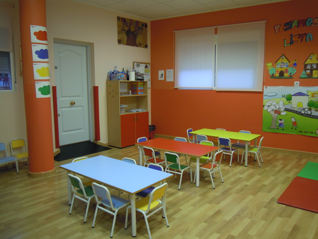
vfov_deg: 49.7
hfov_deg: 63.4
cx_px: 159
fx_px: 257
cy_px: 120
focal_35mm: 28
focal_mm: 5
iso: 160
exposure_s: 1/30
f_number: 2.7
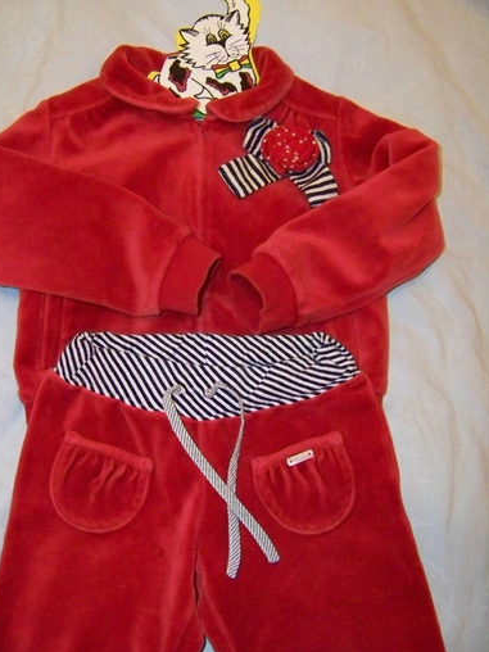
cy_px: 322
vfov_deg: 47.9
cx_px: 227
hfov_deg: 36.8
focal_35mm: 39
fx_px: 735
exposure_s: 1/30
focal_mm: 5.85
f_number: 2.8
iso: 800
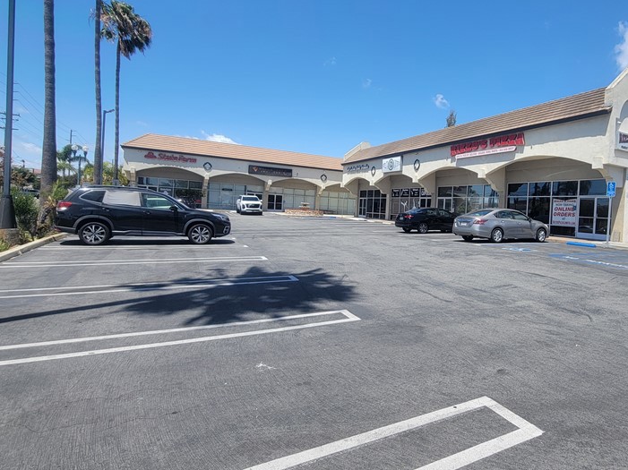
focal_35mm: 19
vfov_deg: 68.5
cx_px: 387
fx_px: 345
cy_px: 214
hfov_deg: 83.3
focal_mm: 2.2
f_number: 2.2
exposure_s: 1/1336
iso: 50
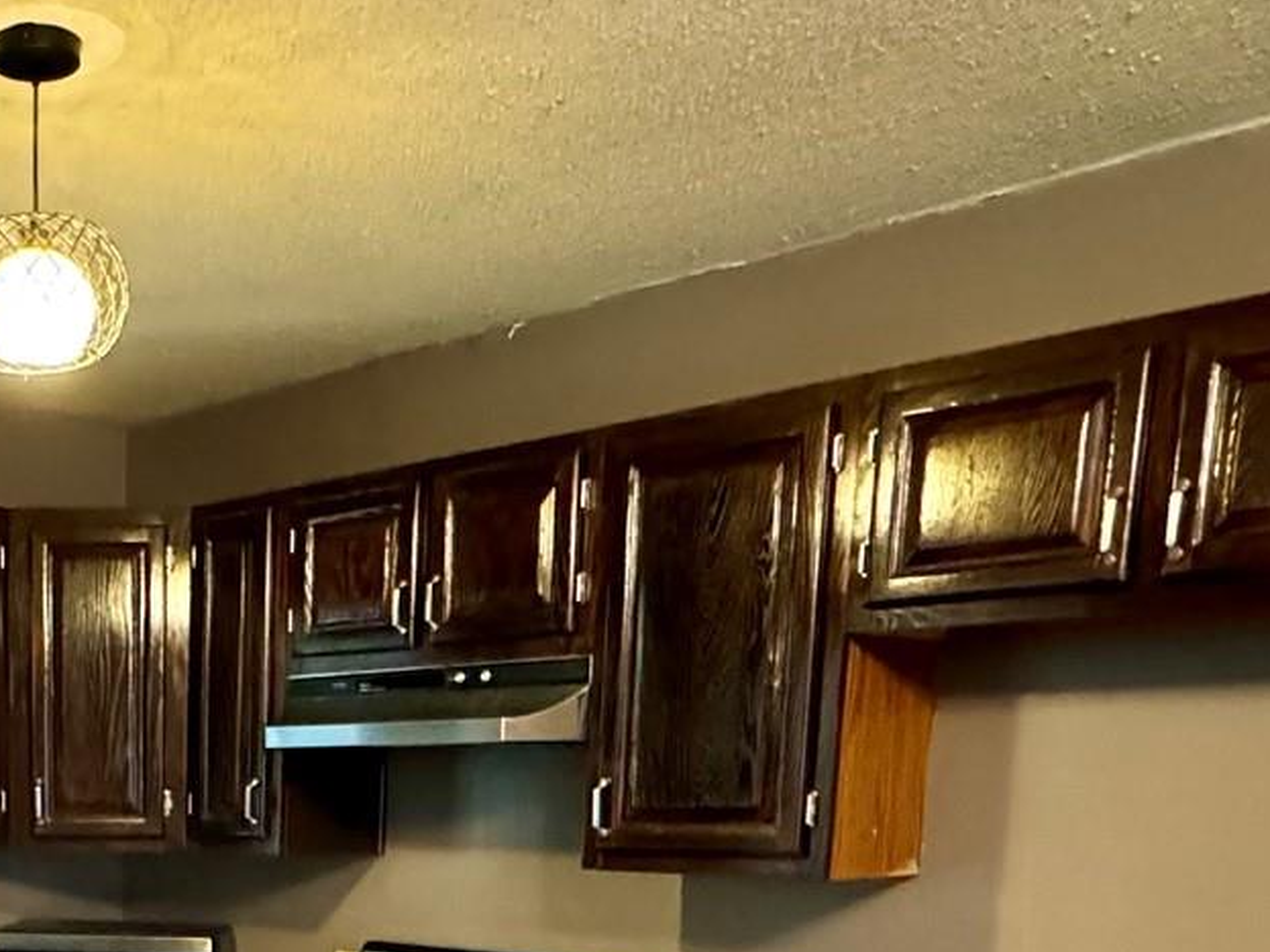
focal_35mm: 46
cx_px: 73
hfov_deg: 37.8
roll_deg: -0.6
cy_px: 1107
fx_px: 1687
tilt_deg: -10.7
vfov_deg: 28.0
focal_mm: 2.22
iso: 1250
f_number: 2.2
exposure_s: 1/60
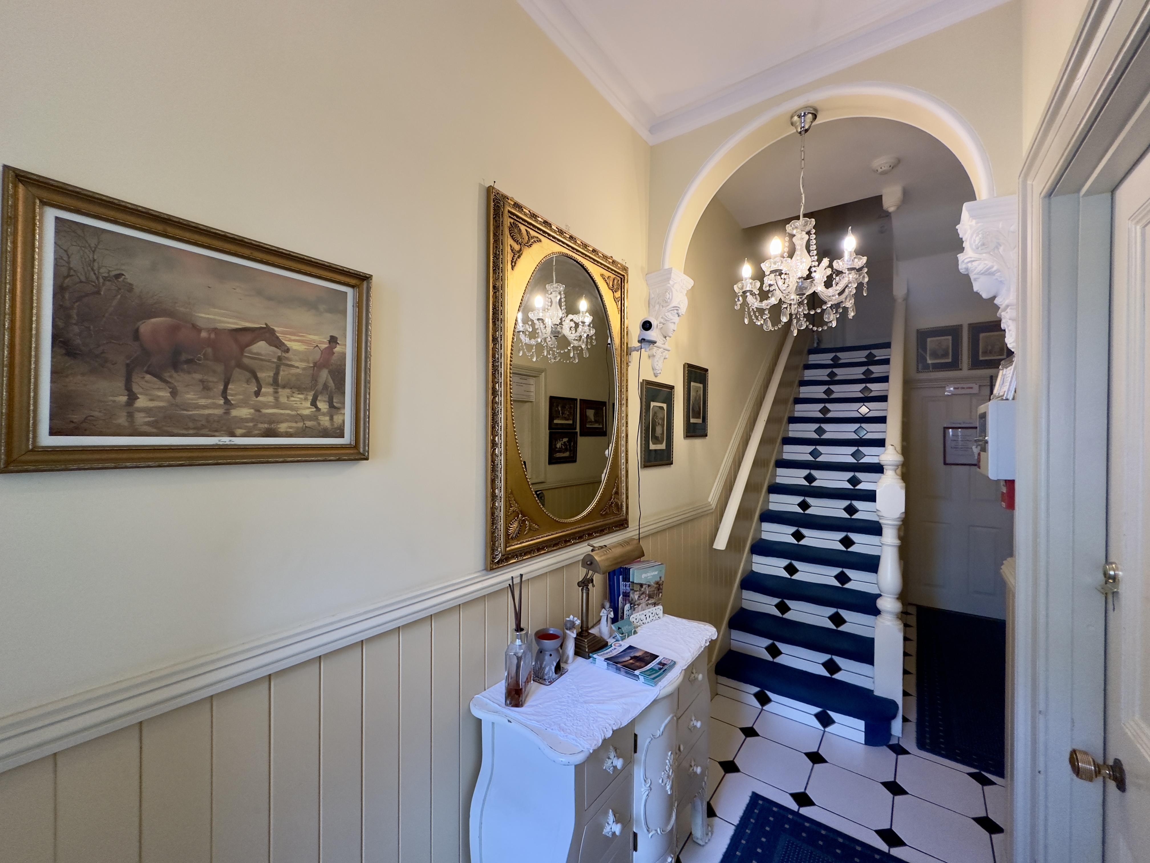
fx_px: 465
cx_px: 575
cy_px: 432
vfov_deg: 85.7
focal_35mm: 14
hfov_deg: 102.1
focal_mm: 2.22
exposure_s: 1/50
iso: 250
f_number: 2.2
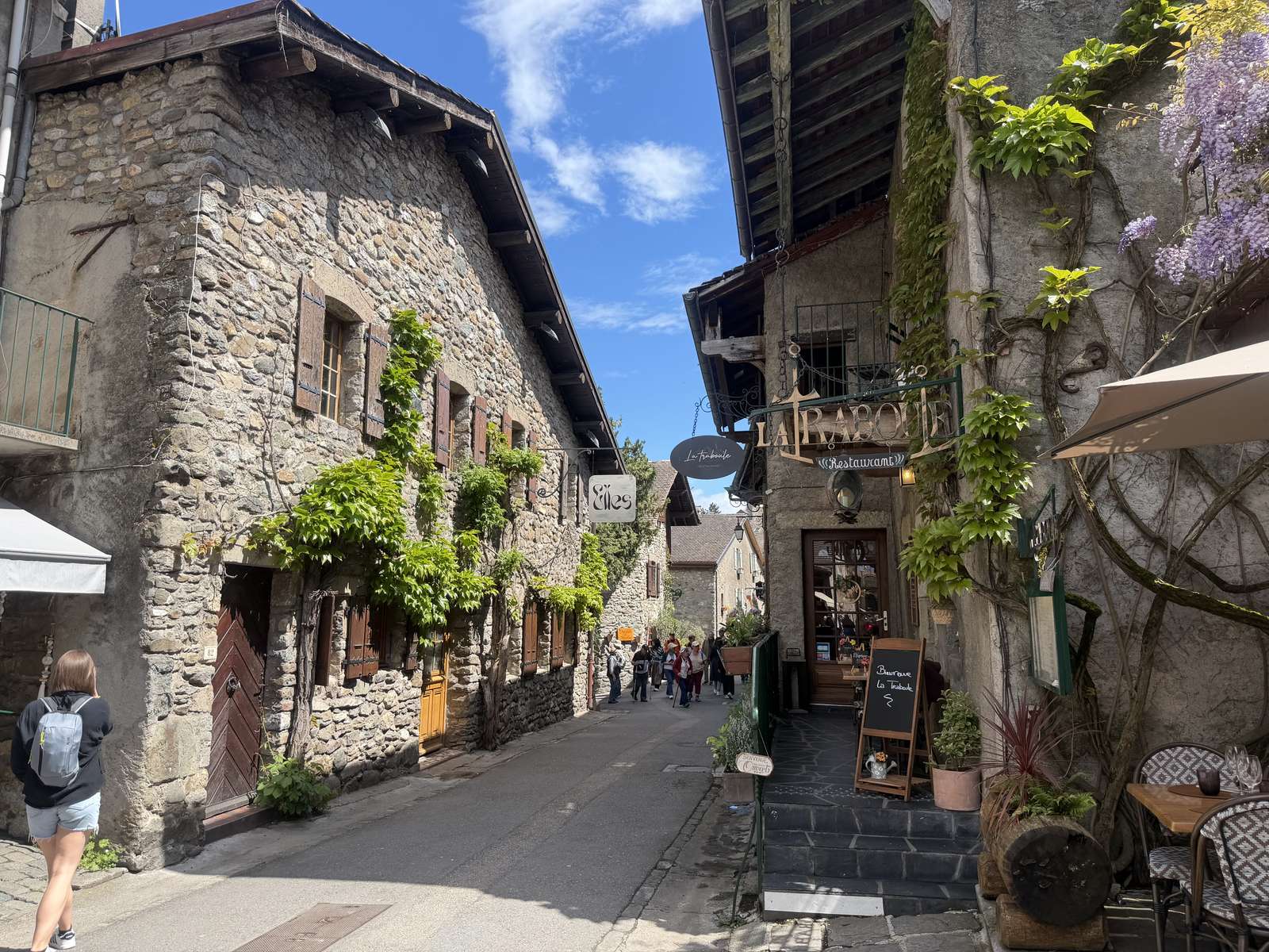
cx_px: 634
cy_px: 476
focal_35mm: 24
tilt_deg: +8.4
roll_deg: -0.8
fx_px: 880
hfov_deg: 71.6
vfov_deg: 56.8
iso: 80
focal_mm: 6.76
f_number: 1.78
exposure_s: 1/2169
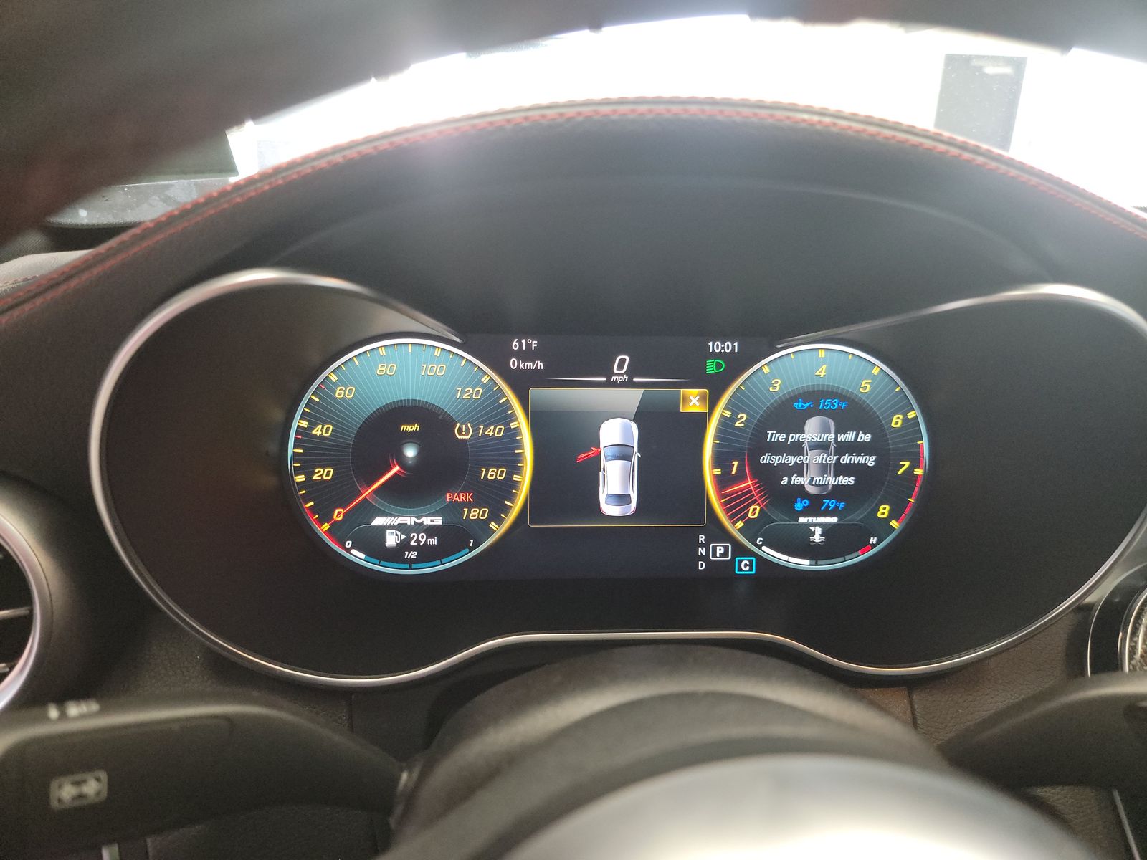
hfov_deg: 71.6
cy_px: 430
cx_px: 574
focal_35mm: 24
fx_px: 795
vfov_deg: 56.8
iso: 1045
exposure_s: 1/60
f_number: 1.8
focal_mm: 6.7
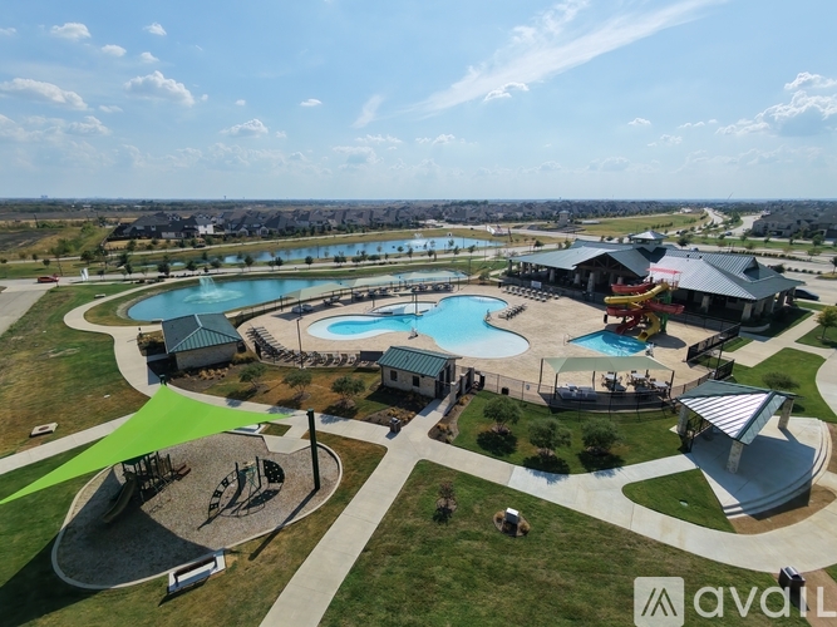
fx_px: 387
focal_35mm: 16
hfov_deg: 94.5
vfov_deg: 78.1
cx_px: 418
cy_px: 314
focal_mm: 3.05
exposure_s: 1/5000
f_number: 2.2
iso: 400
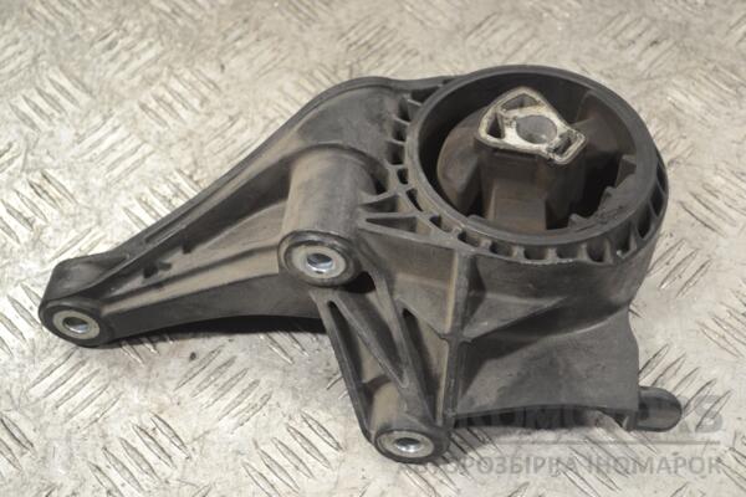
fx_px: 1181
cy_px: 248
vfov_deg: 23.8
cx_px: 373
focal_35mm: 57
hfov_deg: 35.1
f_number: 5
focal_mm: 38
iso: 320
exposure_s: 1/30
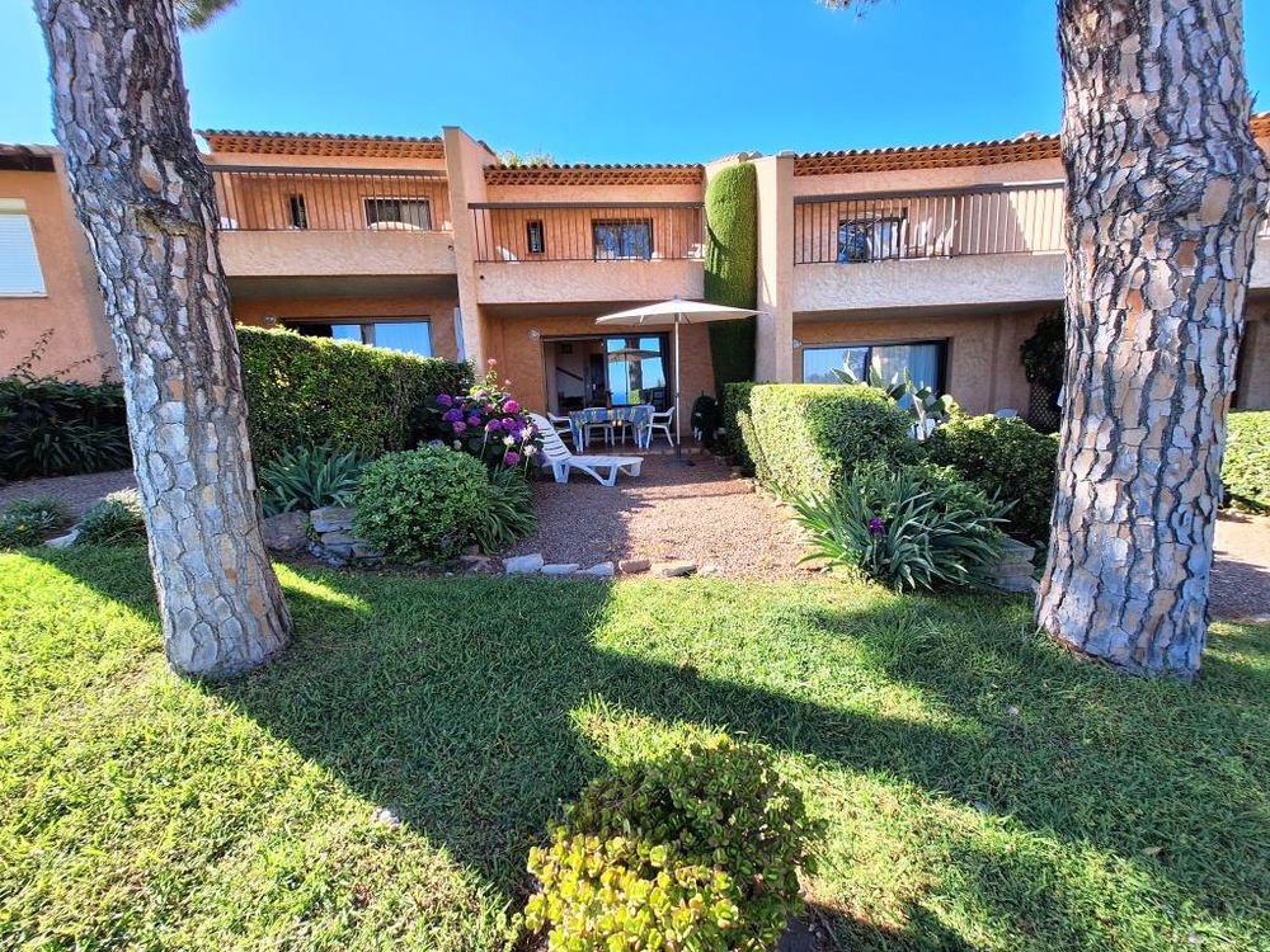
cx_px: 635
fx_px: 477
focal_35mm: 13
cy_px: 476
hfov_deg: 106.2
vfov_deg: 89.9
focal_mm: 1.74
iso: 40
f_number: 2.2
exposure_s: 1/528
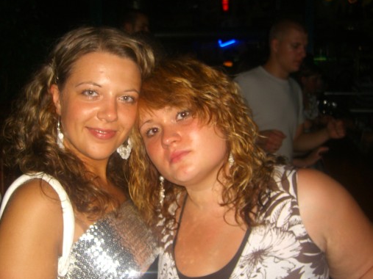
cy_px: 148
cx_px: 161
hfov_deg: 42.0
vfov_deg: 32.2
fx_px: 485
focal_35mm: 45
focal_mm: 7.9
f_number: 2.8
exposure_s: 1/60
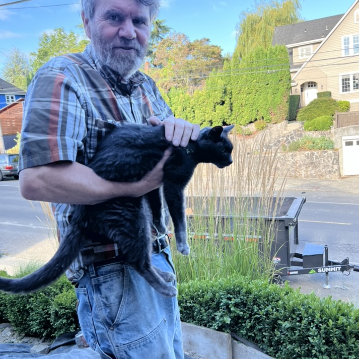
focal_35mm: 33
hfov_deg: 49.7
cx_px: 171
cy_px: 186
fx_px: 387
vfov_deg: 49.7
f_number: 1.5
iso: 50
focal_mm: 5.7
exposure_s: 1/436
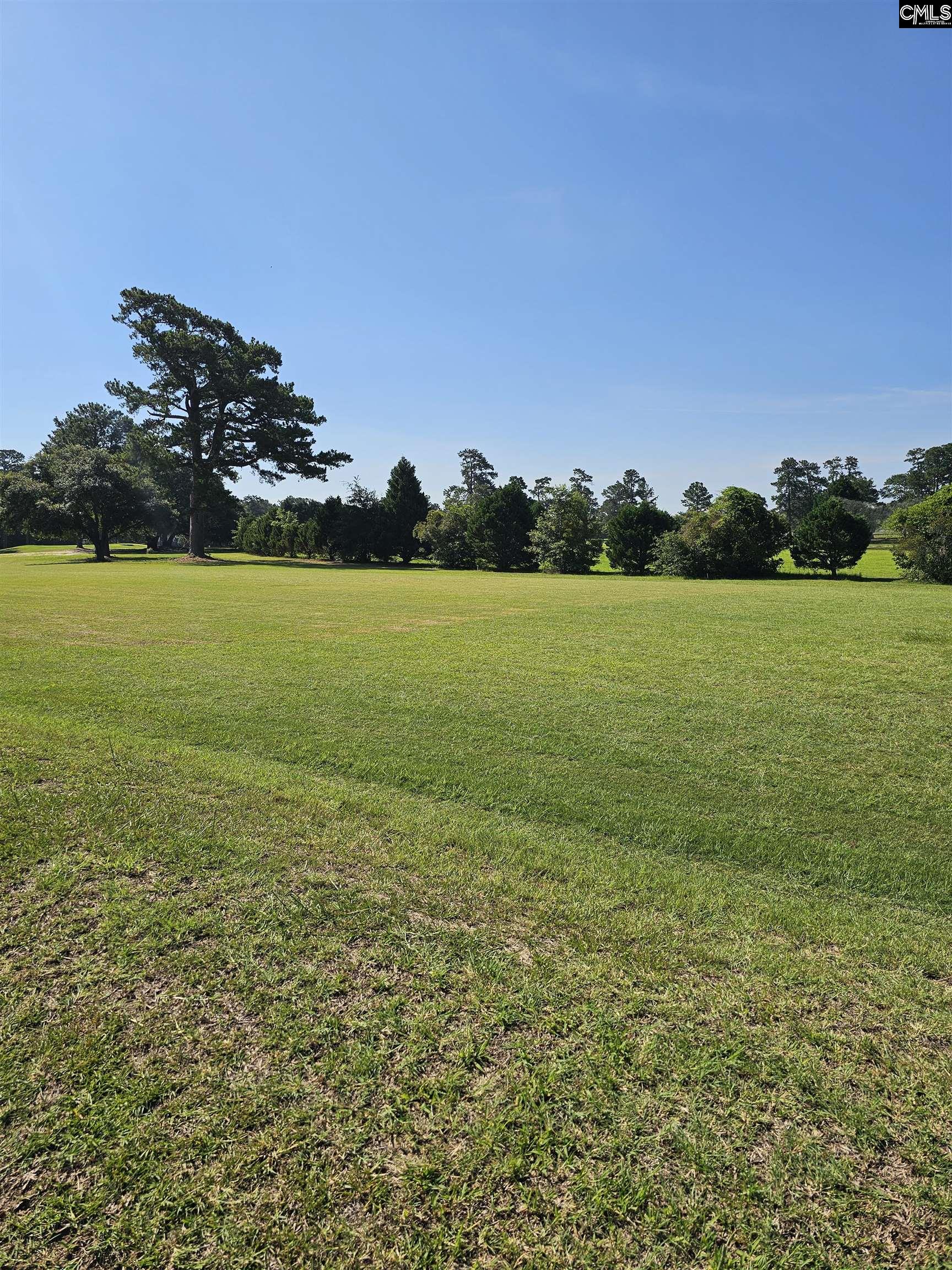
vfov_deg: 73.9
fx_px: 843
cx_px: 476
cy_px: 635
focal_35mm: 23
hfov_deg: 58.9
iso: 10
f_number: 1.7
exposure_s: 1/1501
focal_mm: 6.3
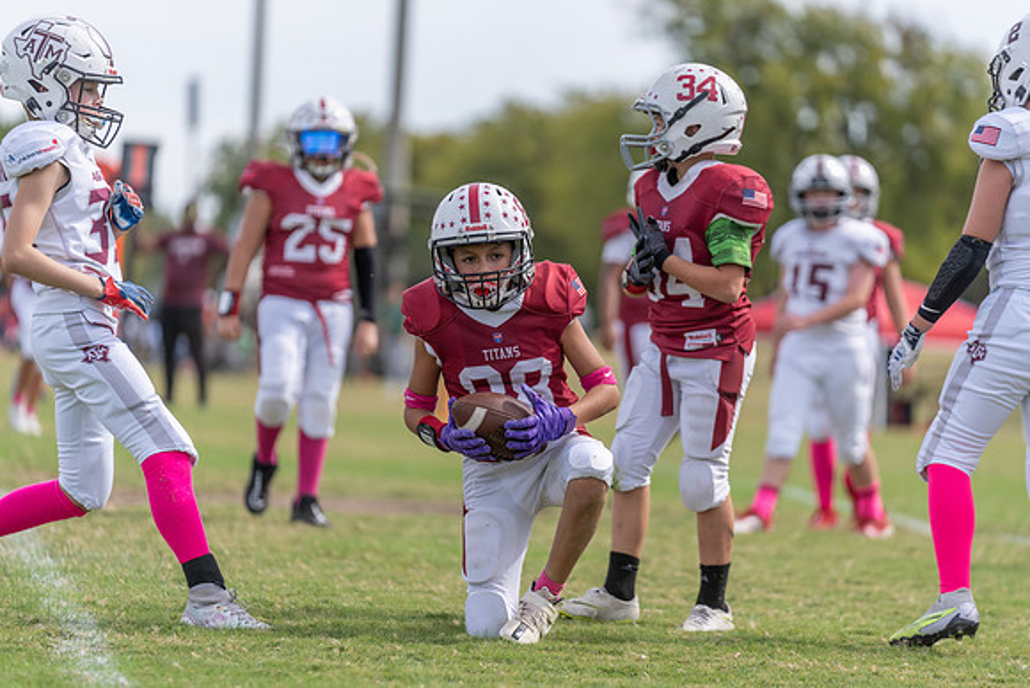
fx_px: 5723
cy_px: 344
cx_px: 515
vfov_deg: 6.9
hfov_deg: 10.3
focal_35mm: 200
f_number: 3.2
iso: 125
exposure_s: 1/1600
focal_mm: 200
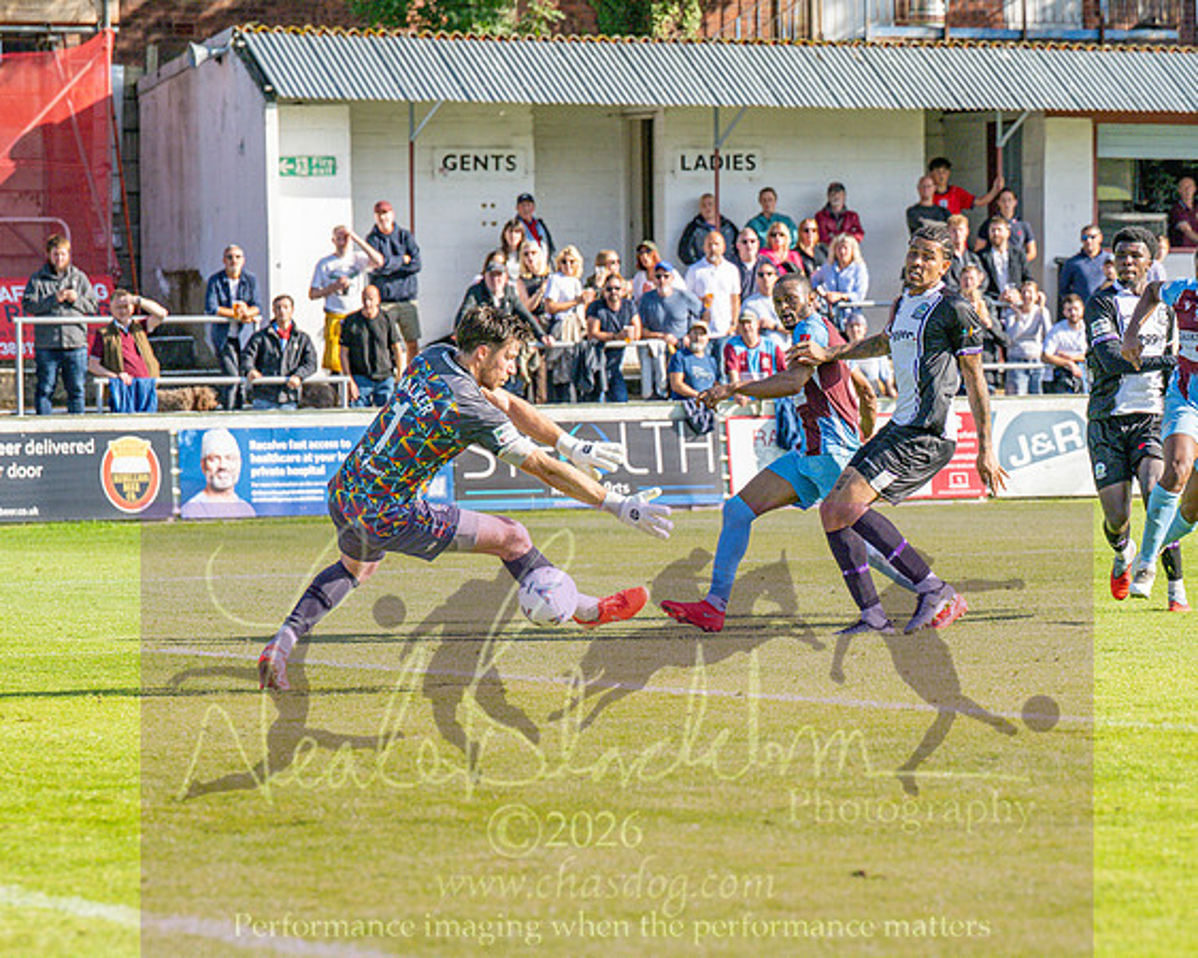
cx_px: 682
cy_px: 488
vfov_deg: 7.8
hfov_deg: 9.7
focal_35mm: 199
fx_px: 7051
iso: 400
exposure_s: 1/4000
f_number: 4
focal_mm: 110
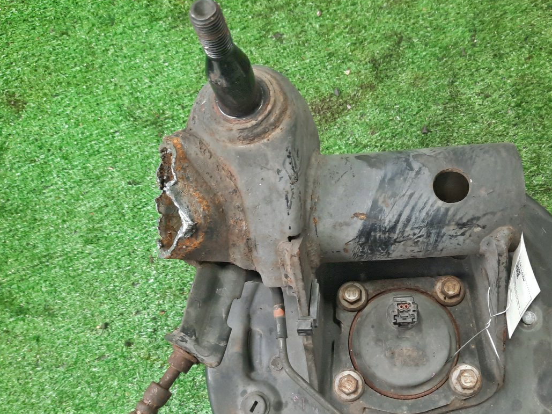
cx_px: 334
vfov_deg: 40.1
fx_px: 558
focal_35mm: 35
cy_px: 282
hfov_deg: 52.2
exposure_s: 1/33
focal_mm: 4.6
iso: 292
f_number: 2
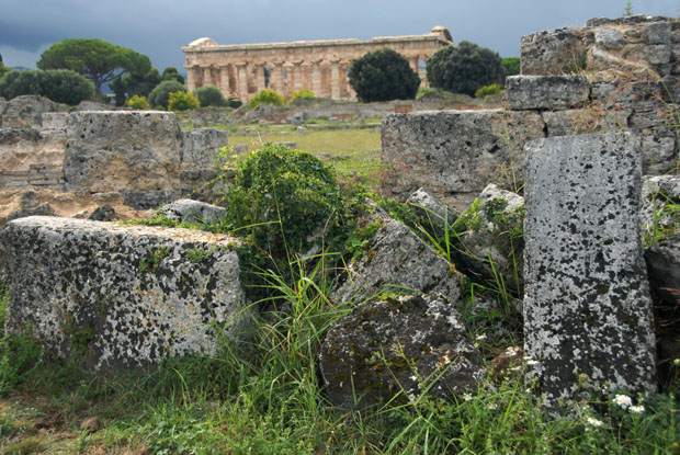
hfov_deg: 41.1
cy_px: 228
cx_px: 340
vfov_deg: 28.1
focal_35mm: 48
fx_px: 908
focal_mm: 32
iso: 200
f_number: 5
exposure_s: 1/160
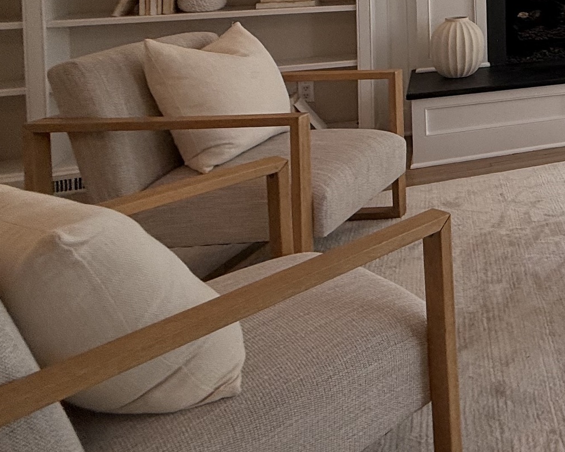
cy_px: -50
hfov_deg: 30.9
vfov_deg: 31.5
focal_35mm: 42
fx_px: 702
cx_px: 783
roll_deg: +0.2
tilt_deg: -2.3
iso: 50
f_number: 2.2
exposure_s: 1/164
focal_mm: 2.22
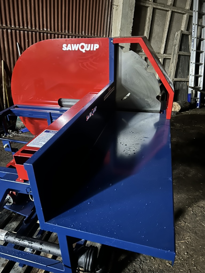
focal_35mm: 26
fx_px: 205
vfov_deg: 67.3
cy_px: 136
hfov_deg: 53.1
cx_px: 102
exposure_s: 1/9
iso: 1000
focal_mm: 5.7
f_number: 1.5
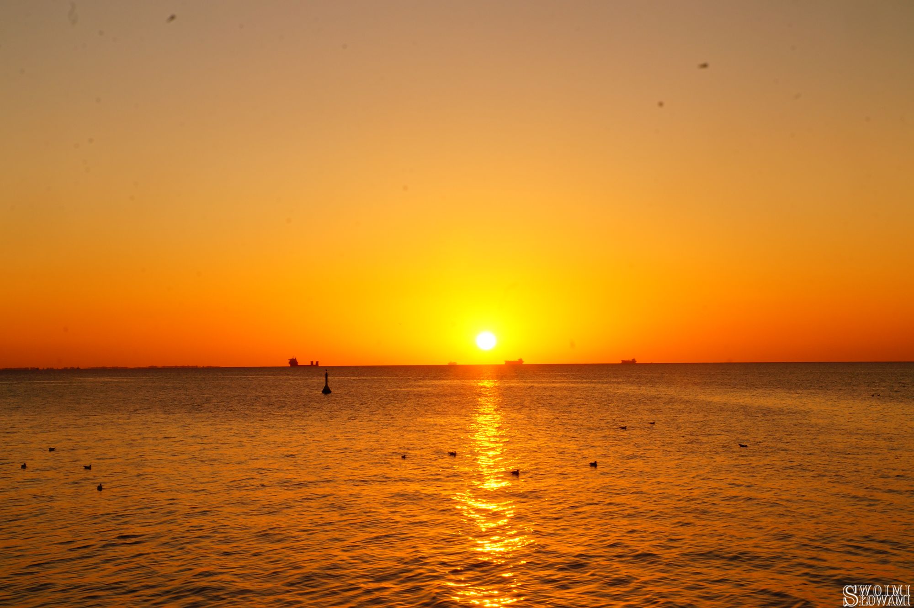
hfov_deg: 33.4
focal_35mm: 60
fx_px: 1522
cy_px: 304
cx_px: 457
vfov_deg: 22.6
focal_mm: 40
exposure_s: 1/15
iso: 100
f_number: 22
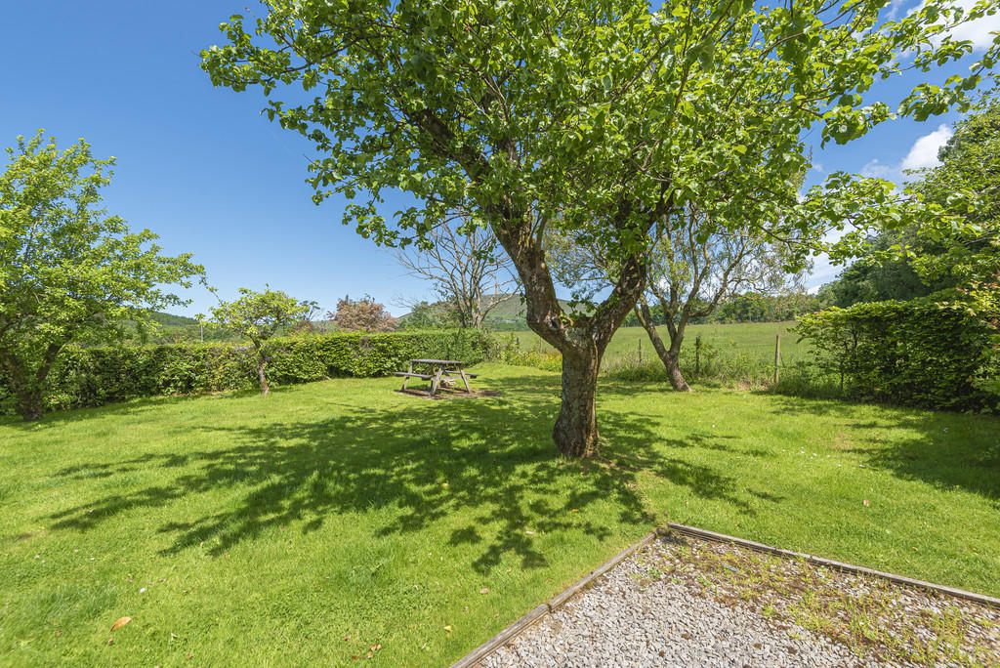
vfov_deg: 73.8
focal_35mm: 16
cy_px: 334
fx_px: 445
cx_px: 500
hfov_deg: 96.7
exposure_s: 1/640
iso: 250
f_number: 8
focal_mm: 16
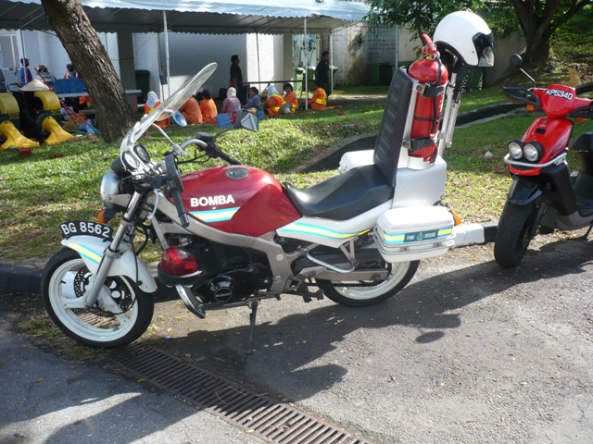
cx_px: 296
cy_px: 222
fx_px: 600
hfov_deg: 52.6
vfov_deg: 40.7
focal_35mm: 35
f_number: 2.8
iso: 100
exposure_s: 1/320
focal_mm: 5.8
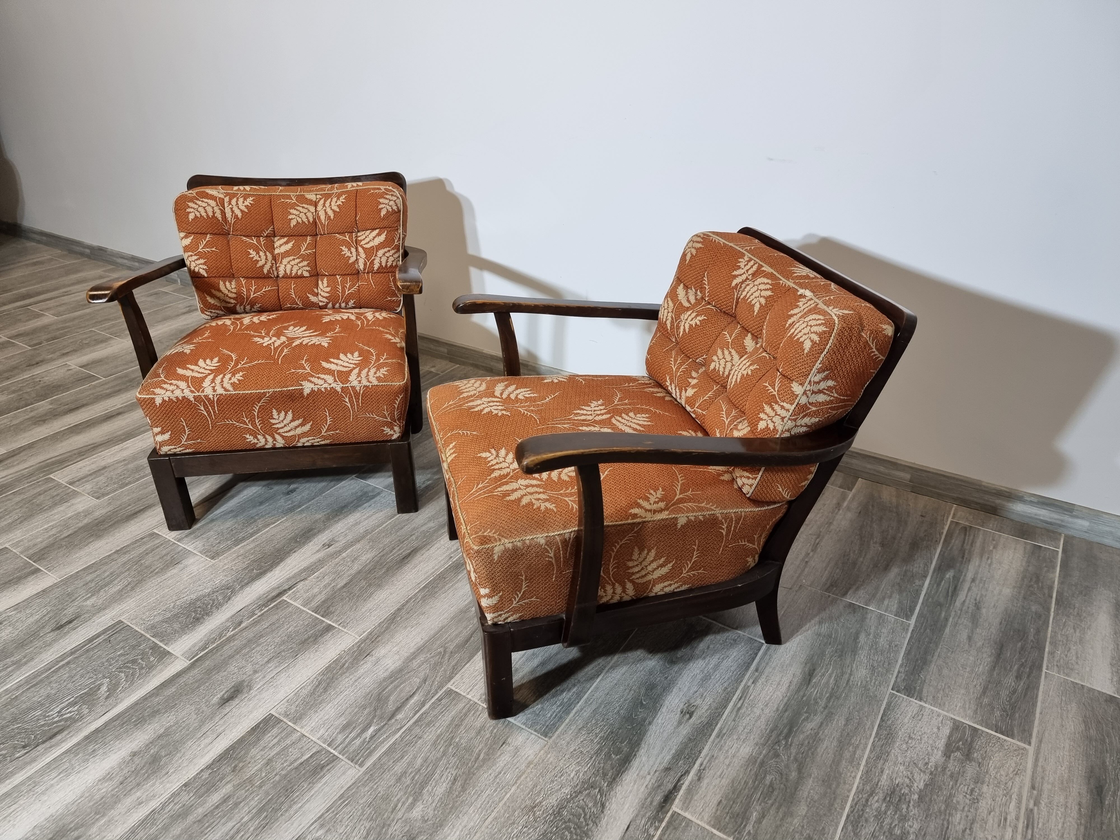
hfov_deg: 71.6
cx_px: 560
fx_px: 777
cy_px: 420
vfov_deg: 56.8
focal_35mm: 24
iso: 160
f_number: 1.8
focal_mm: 6.7
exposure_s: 1/100
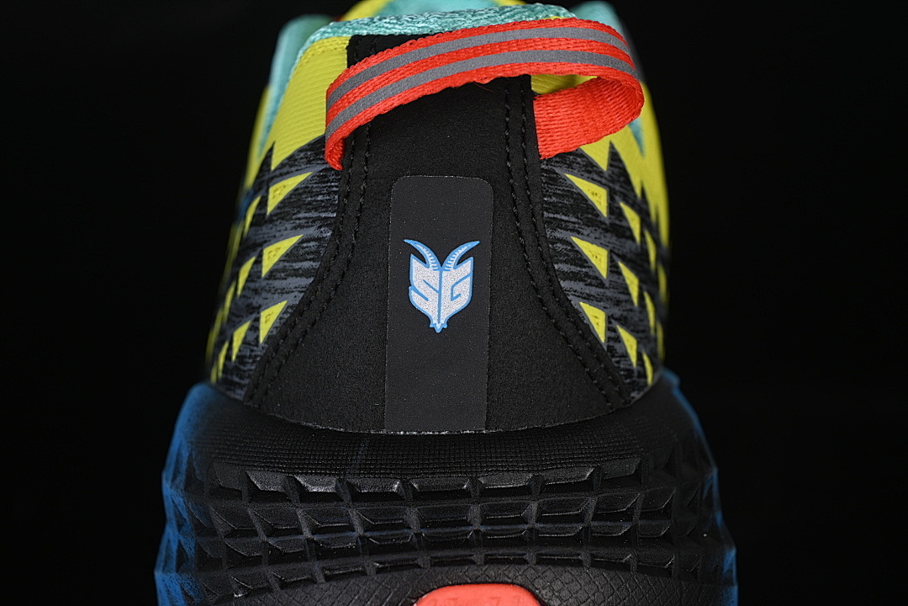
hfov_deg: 27.0
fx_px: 1892
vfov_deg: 18.2
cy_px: 303
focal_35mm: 75
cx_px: 454
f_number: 7.1
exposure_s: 1/80
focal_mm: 50
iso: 160
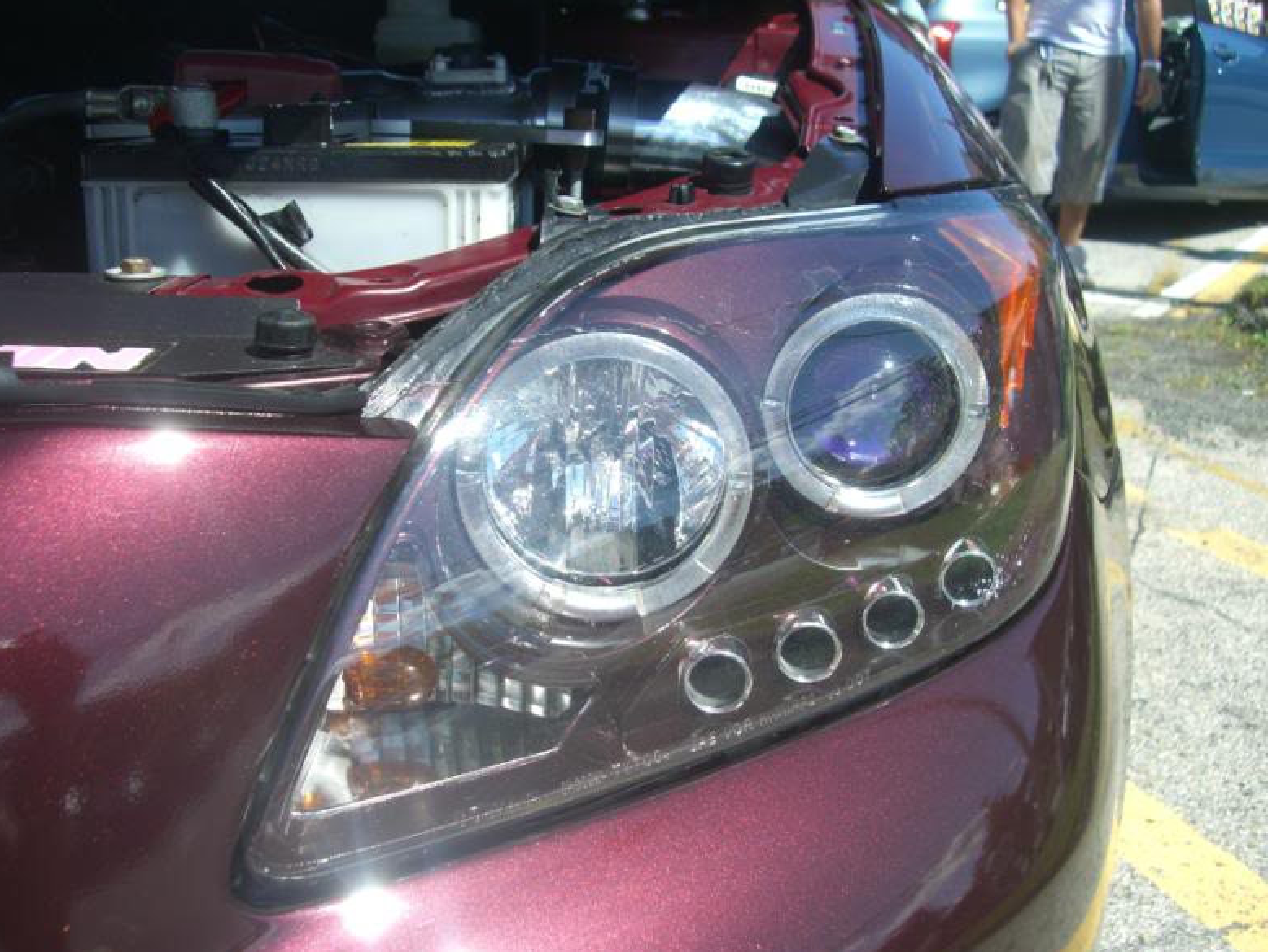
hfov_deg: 47.8
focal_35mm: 39
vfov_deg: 36.8
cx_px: 643
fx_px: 1429
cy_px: 474
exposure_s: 1/160
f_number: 5.6
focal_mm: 7.9
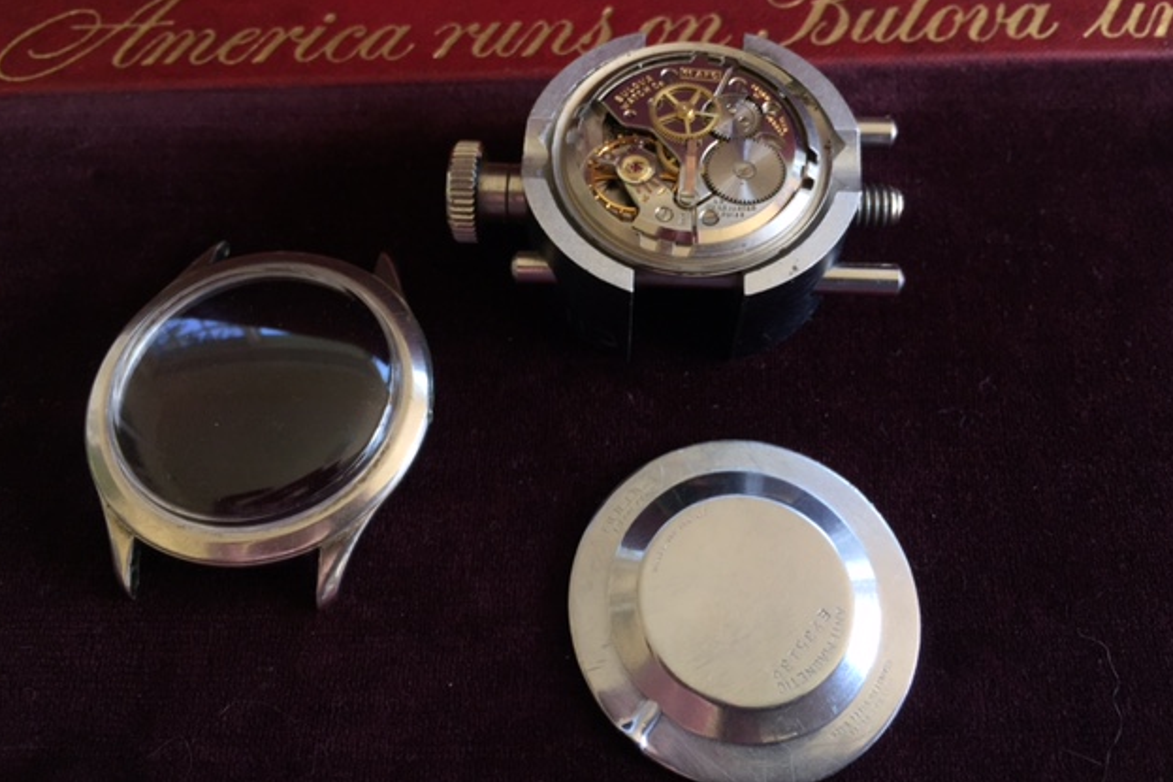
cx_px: 593
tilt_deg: -62.0
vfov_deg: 42.3
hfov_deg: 60.3
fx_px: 1010
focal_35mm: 31
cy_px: 350
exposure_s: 1/120
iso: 40
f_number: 2.2
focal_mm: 4.15
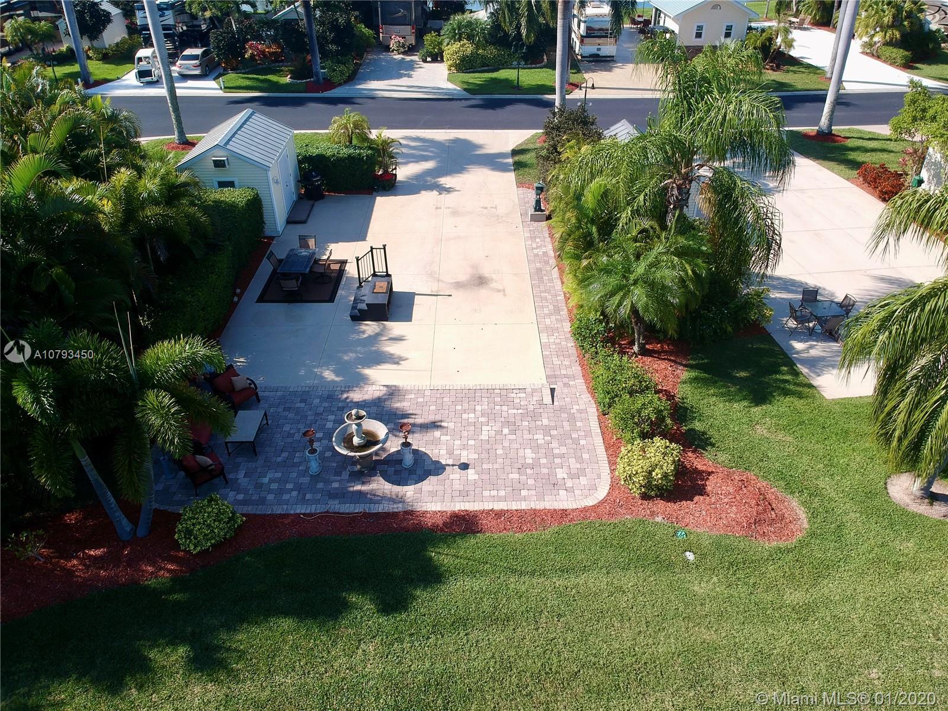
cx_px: 474
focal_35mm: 25
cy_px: 356
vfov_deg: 54.9
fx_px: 685
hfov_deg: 69.4
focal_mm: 4.49
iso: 100
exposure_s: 1/800
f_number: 2.6
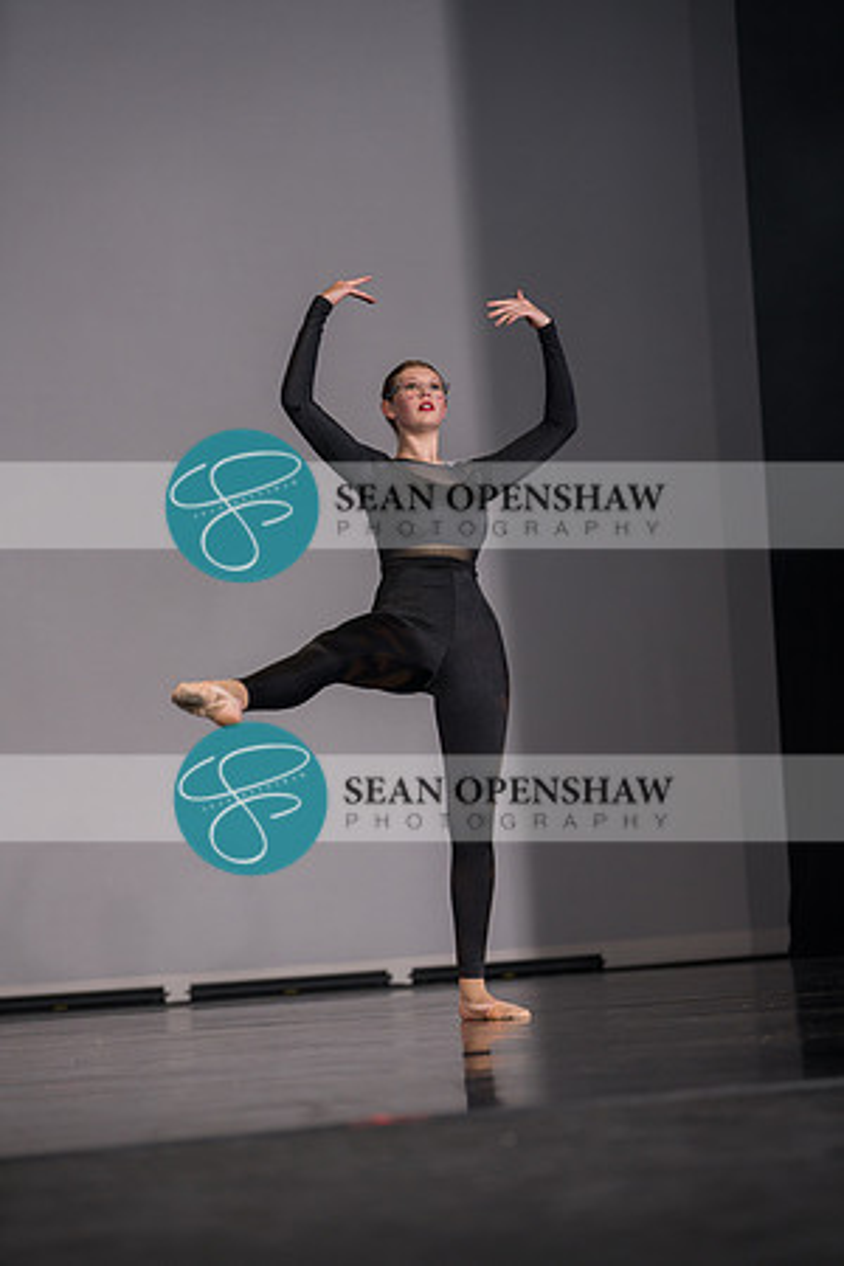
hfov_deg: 16.1
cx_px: 422
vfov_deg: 23.9
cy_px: 633
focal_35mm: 85
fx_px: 2989
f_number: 3.2
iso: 400
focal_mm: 85
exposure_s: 1/500
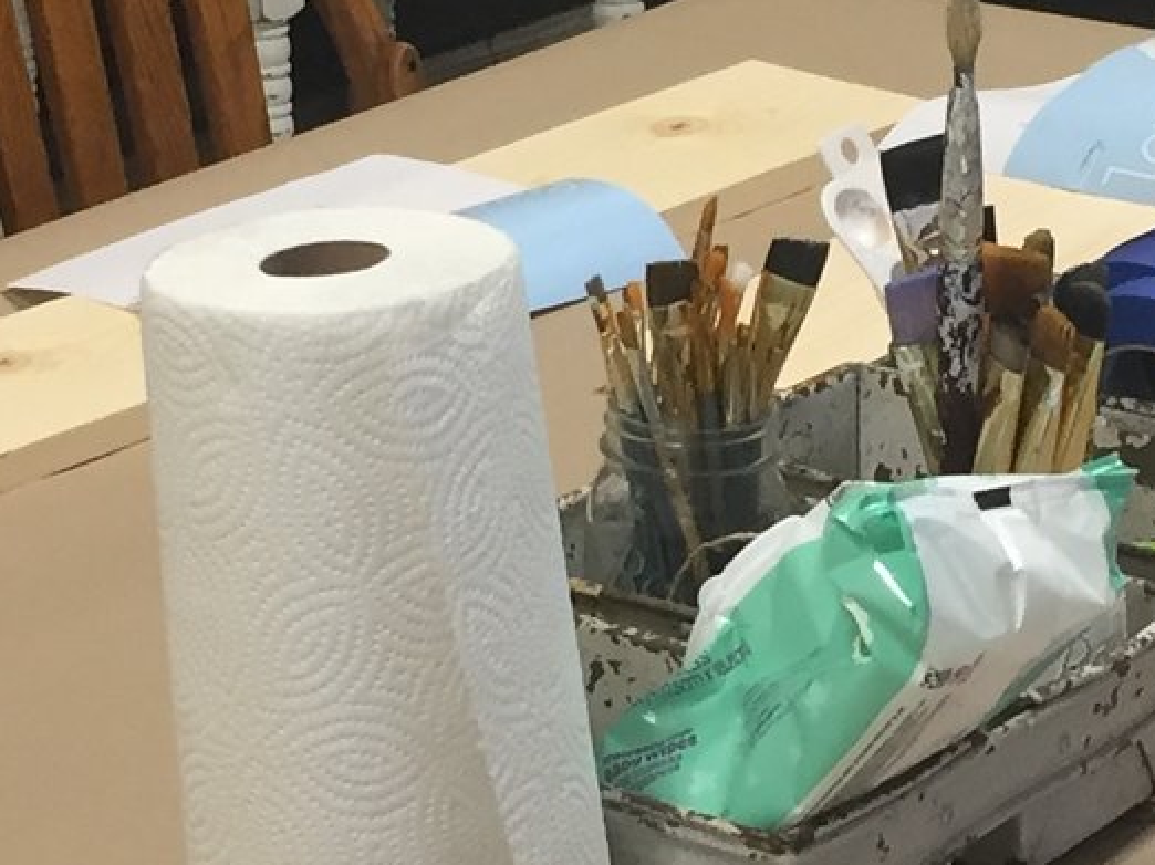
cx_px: 766
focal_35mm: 139
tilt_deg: -20.1
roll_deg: +0.7
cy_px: 477
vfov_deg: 10.7
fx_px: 4636
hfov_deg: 14.2
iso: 64
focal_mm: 4.15
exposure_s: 1/30
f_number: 2.2
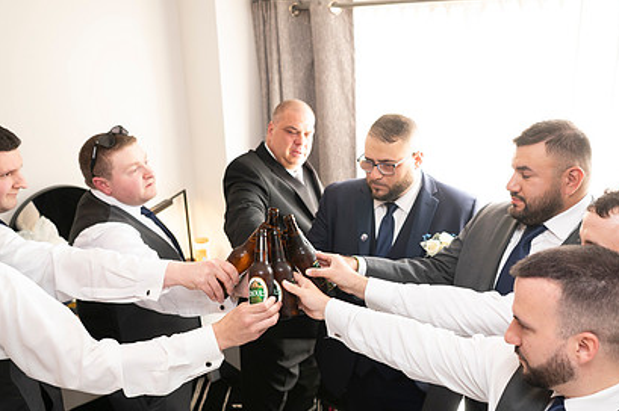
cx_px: 353
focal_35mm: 34
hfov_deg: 55.6
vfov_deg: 38.8
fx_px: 584
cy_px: 231
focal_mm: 24
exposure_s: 1/100
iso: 800
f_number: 2.8
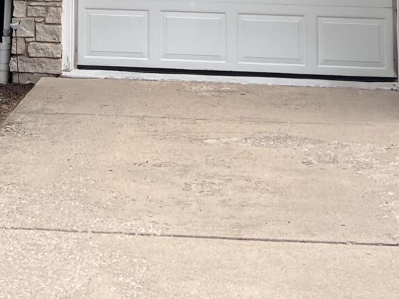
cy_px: -241
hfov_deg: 16.9
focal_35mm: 115
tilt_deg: +8.0
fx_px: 1325
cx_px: 36
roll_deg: +0.2
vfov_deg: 11.9
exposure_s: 1/880
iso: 50
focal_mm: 5.7
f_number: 1.5
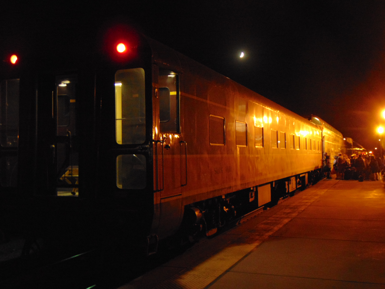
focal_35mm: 42
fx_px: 467
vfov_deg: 34.3
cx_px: 192
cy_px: 144
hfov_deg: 44.8
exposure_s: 1/4
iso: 400
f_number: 3.3
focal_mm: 7.6
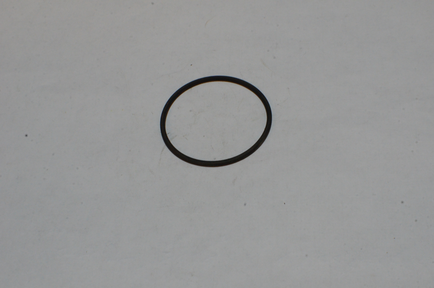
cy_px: 144
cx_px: 217
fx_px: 632
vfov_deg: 25.6
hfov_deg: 37.9
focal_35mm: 52
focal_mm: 35
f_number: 20
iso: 2500
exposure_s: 1/50
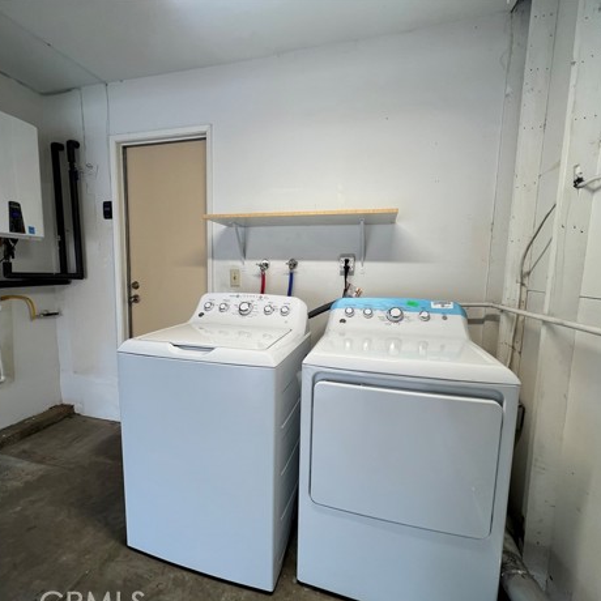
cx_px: 273
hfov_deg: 87.2
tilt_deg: -7.2
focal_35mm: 16
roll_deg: -0.6
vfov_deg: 87.4
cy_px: 308
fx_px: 314
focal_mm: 1.57
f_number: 1.8
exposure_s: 1/120
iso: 50
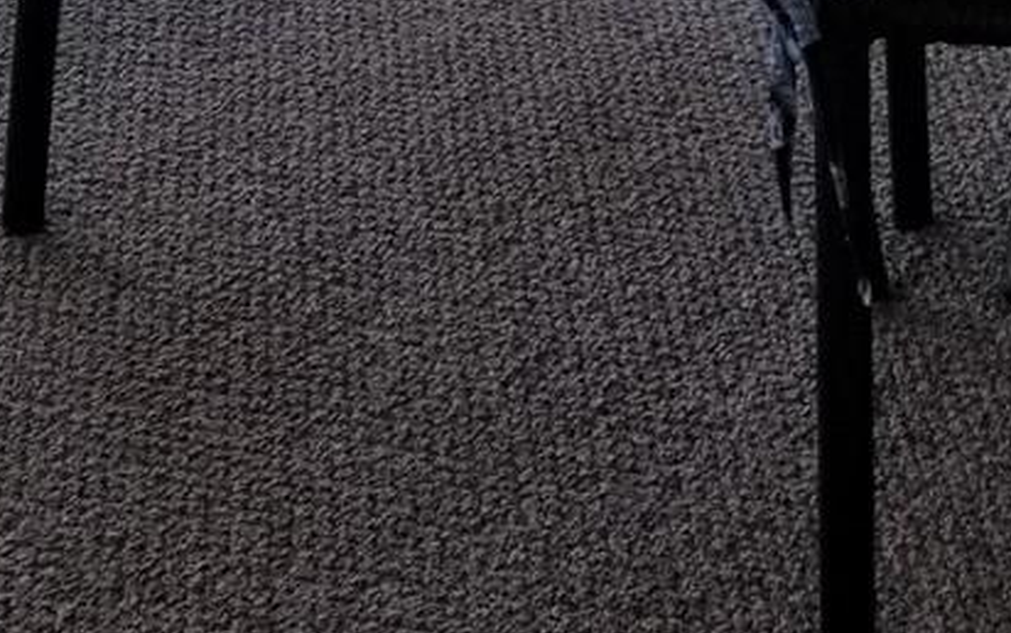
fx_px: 2950
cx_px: 1222
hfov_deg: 18.4
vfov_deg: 10.8
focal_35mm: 107
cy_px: -780
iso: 50
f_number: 1.7
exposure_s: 1/241
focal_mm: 4.3
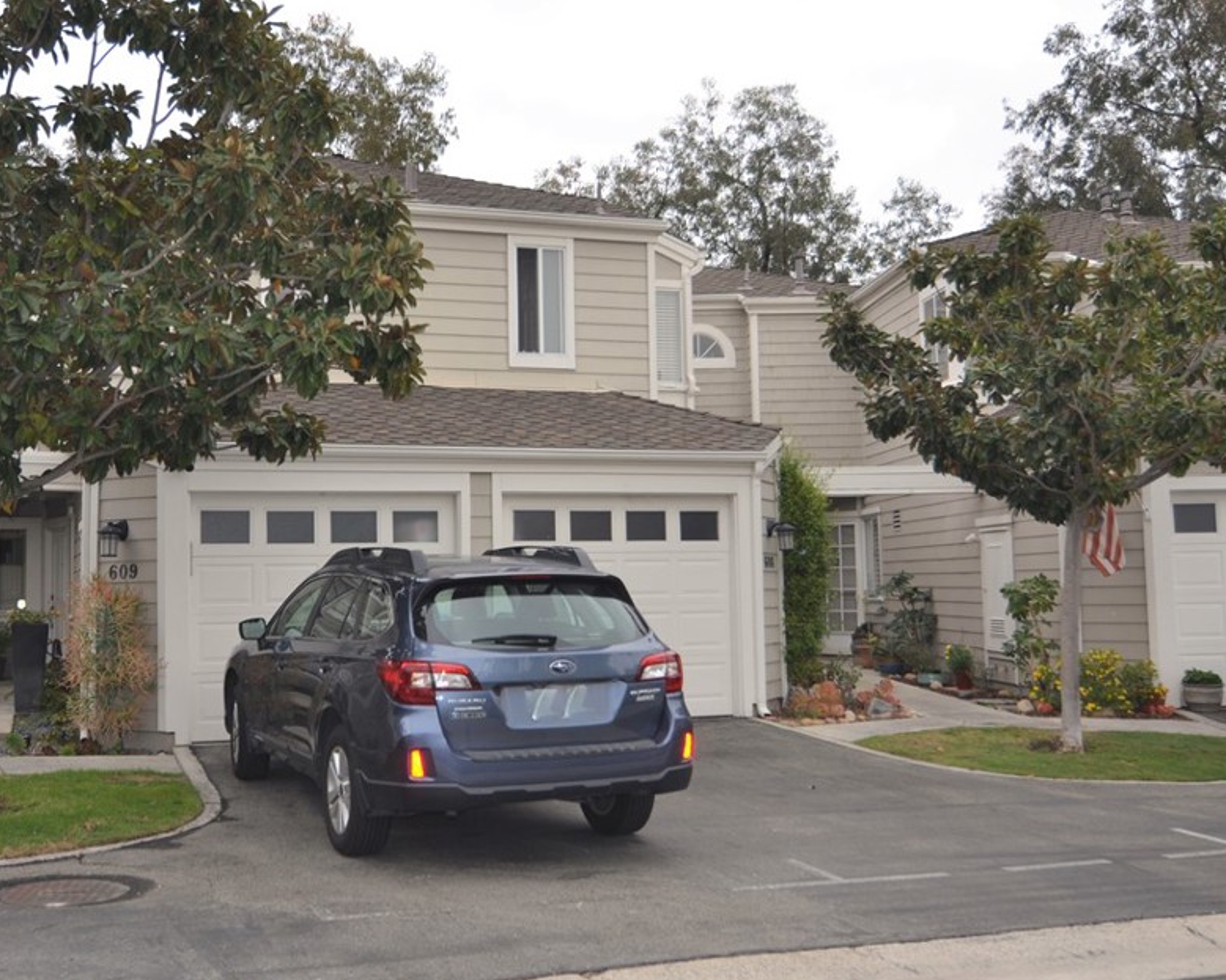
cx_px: 499
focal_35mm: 37
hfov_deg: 48.8
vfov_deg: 40.1
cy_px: 484
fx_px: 1342
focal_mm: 20
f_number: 4.5
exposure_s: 1/200
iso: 100
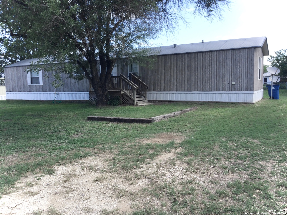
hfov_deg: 58.4
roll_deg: +0.0
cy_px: 108
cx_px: 144
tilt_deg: -7.7
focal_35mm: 31
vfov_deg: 45.4
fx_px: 257
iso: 25
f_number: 2.4
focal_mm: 3.3
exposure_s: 1/416
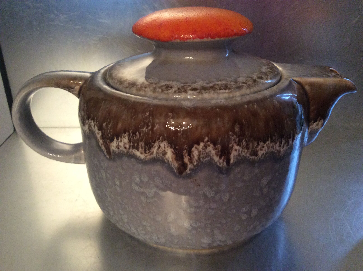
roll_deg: +1.3
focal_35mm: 32
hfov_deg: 56.9
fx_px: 335
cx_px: 182
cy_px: 136
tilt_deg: -26.1
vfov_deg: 44.1
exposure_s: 1/25
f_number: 2.4
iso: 200
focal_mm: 3.3
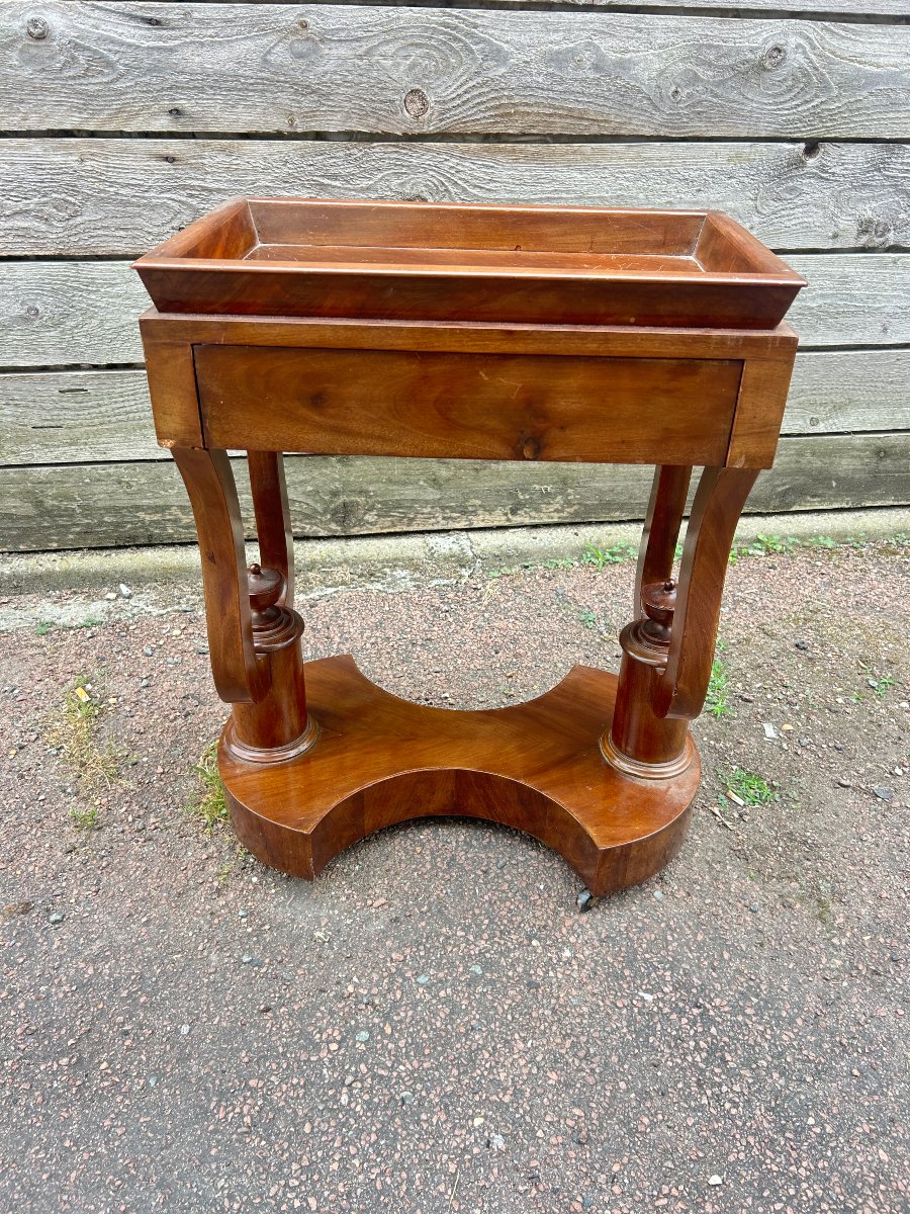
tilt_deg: -34.4
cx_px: 455
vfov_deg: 67.3
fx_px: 911
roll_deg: -1.5
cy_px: 607
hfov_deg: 53.1
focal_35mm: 26
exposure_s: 1/135
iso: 32
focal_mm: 5.7
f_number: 1.5
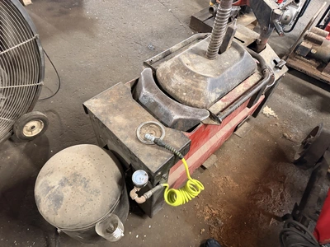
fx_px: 229
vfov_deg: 56.8
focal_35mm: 24
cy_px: 124
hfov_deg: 71.6
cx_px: 165
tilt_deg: -52.0
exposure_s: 1/30
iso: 800
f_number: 1.78
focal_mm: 6.76
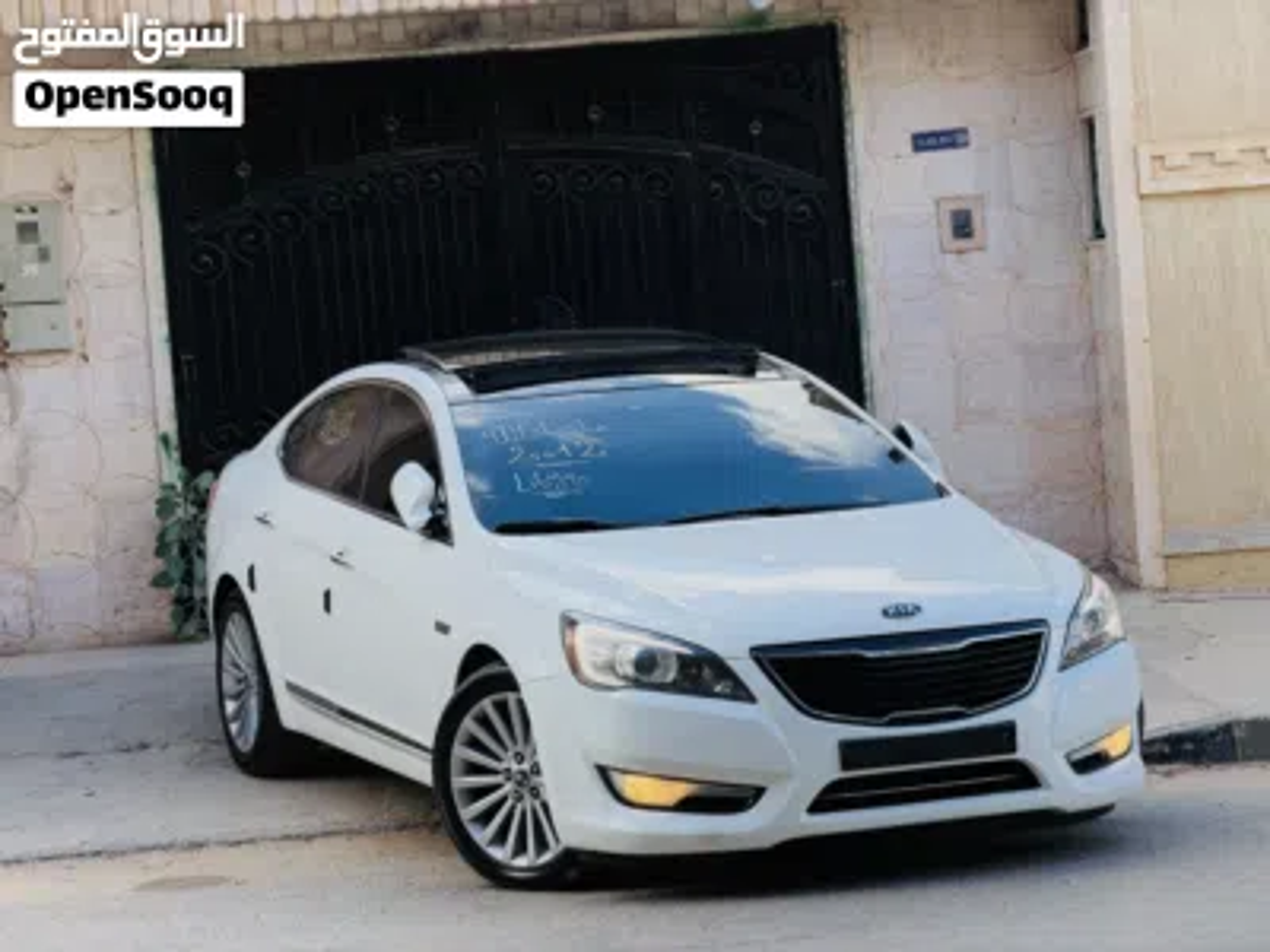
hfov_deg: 19.6
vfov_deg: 14.8
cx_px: 635
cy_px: 476
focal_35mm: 100
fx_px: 3669
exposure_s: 1/186
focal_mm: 16.89
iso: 50
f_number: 2.8
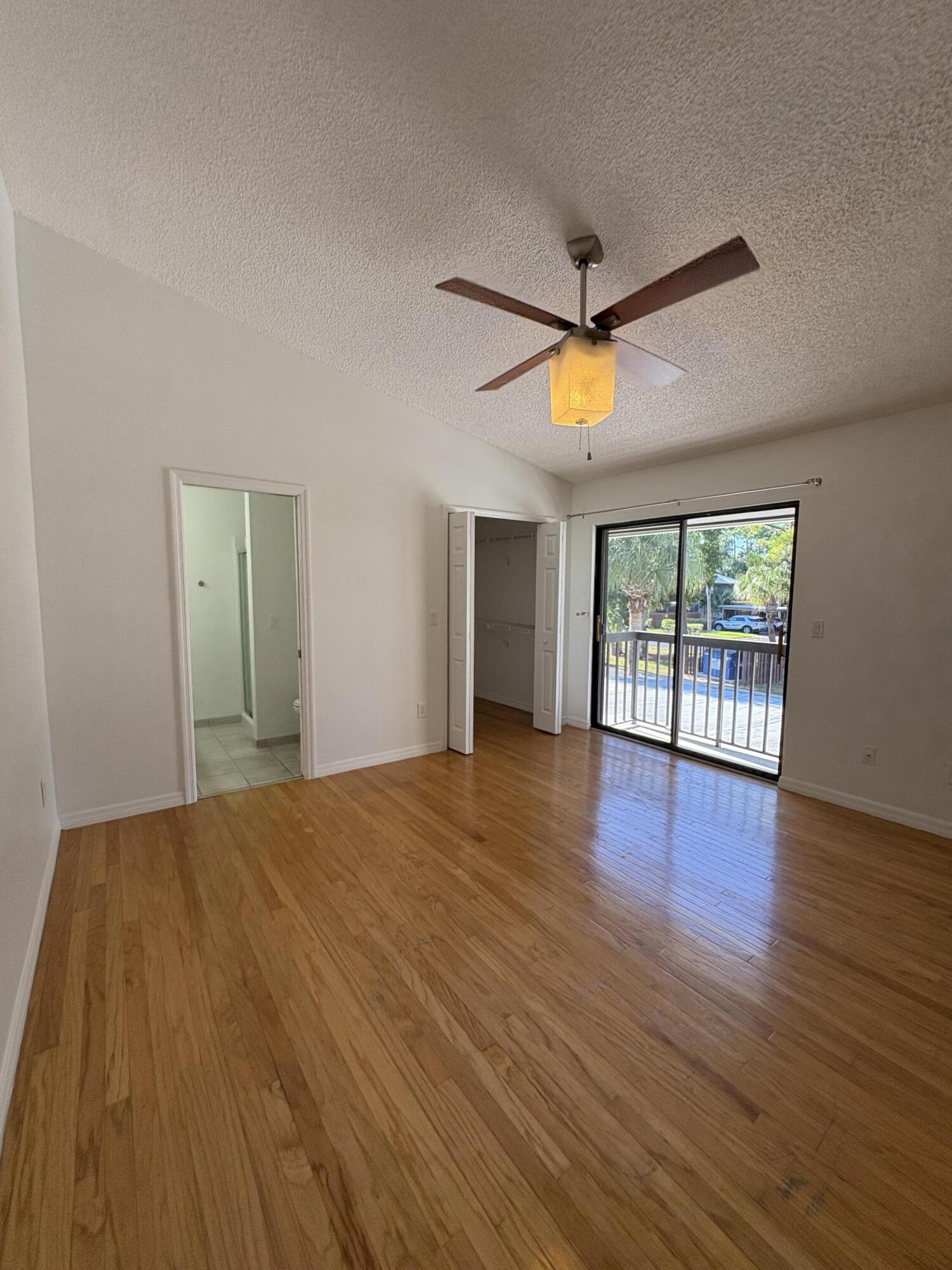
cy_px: 635
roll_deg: -0.5
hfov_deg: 85.7
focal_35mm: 14
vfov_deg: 102.1
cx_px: 476
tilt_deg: -5.0
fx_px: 513
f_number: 2.2
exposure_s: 1/120
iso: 125
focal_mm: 2.22
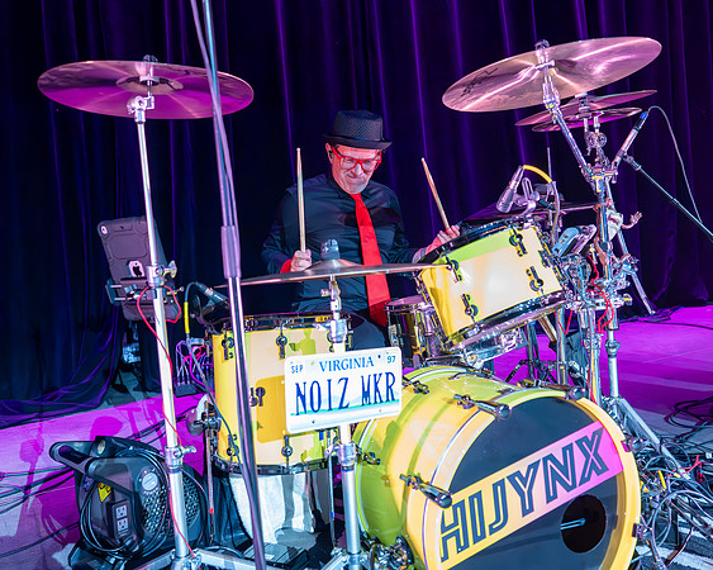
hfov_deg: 53.7
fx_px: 705
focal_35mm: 33
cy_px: 268
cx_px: 357
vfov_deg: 44.0
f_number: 2.8
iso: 9000
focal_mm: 28
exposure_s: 1/500
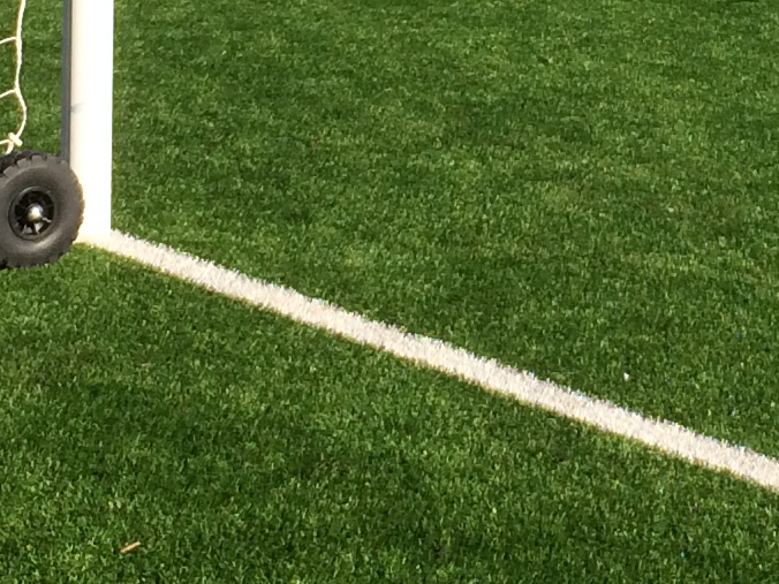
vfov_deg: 10.2
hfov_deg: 14.0
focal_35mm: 140
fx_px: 3151
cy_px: -290
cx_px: 676
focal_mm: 4.15
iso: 32
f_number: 2.2
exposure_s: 1/1786
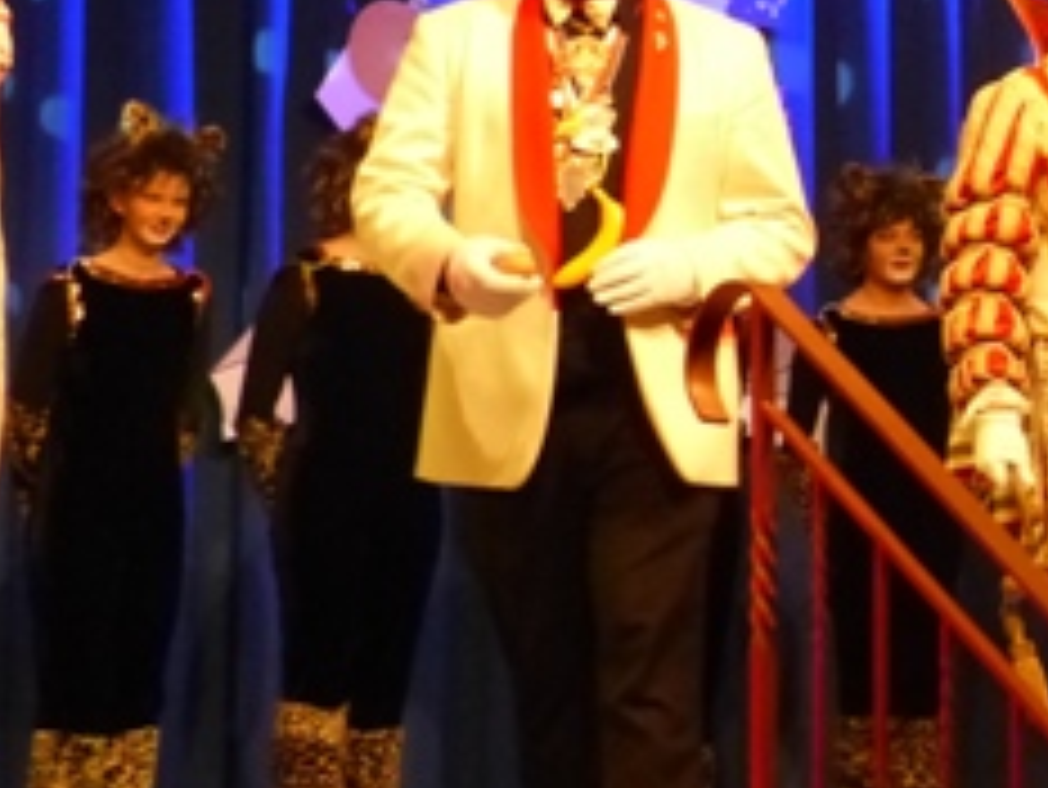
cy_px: 0
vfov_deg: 11.0
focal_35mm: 134
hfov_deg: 14.4
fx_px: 4059
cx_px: 1129
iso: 800
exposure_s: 1/80
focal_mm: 9.4
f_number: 2.8
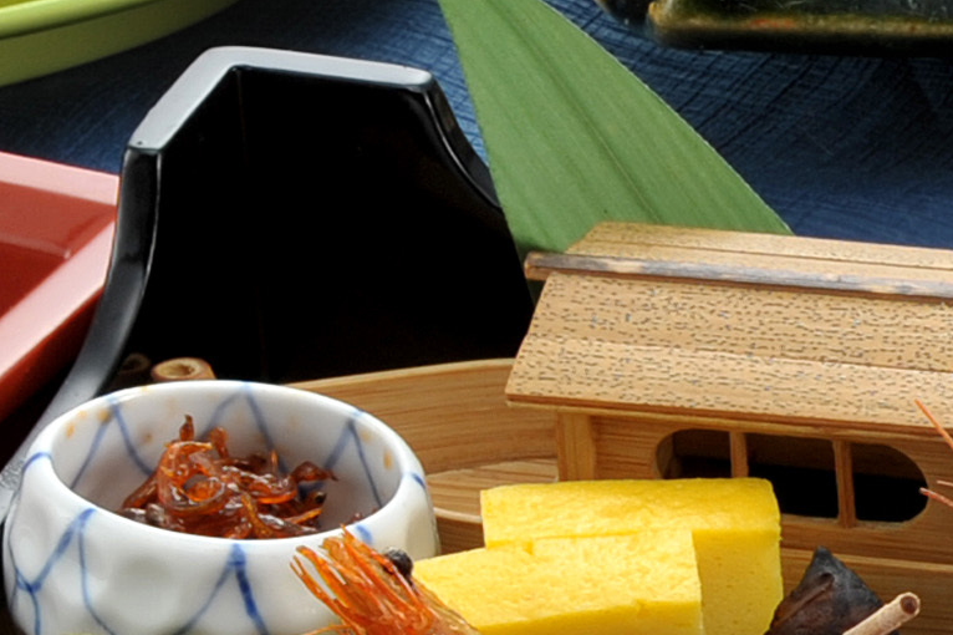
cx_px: 1792
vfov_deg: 3.5
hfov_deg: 5.2
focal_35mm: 389
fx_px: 10293
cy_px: 605
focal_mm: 70
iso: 200
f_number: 16
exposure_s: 1/125
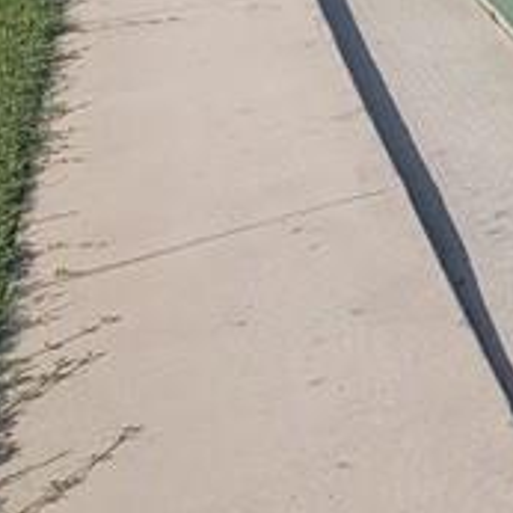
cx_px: 1136
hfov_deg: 16.3
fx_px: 1123
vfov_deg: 19.8
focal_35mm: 67
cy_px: -377
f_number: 2.2
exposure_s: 1/1994
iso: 50
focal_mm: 2.2
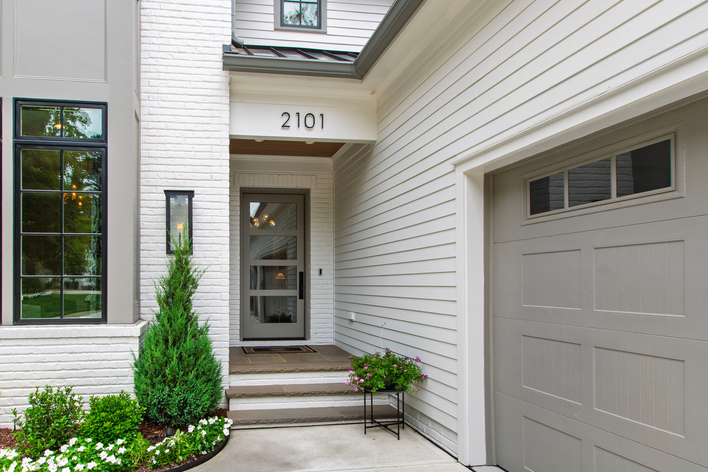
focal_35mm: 19
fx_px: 374
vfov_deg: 63.6
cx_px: 287
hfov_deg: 85.9
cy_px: 296
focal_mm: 10
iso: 100
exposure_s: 1/60
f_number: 8
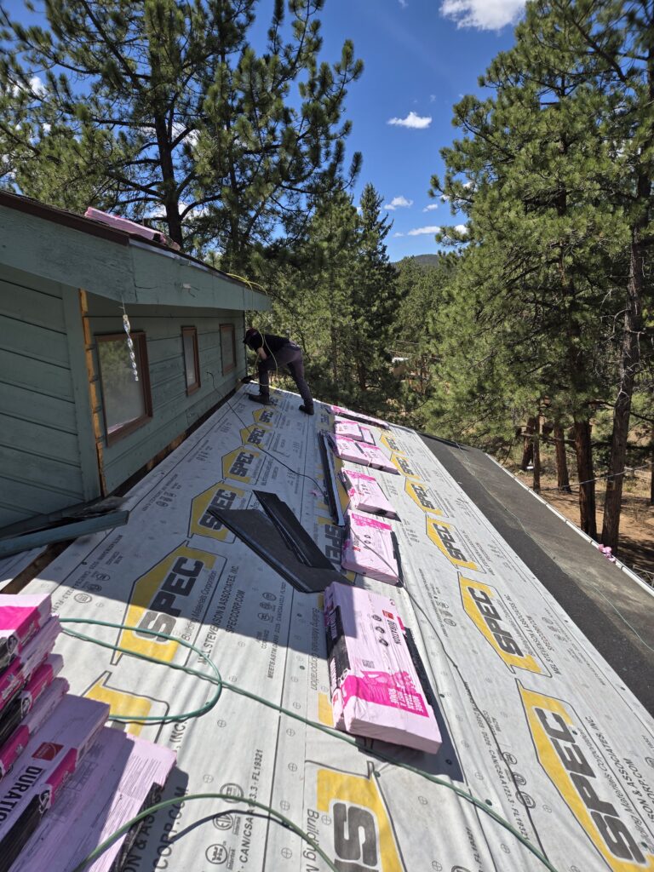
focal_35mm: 23
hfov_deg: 58.9
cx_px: 327
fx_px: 579
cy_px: 436
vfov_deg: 73.9
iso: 25
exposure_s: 1/1472
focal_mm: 5.4
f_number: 1.8
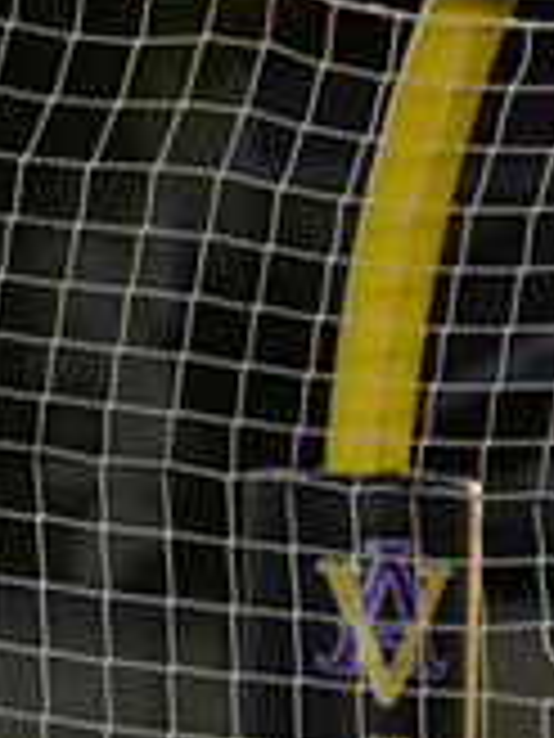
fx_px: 16644
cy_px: 1282
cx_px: 705
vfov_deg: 2.5
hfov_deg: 1.9
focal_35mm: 780
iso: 100
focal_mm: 229
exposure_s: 1/200
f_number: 7.1
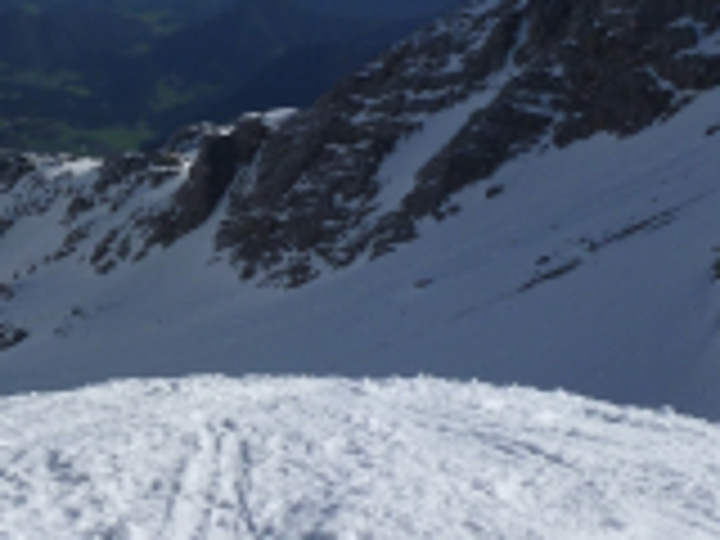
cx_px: -36
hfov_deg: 32.1
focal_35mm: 54
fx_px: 1123
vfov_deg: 26.7
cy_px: 135
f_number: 5.6
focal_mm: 4.3
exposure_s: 1/800
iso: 100
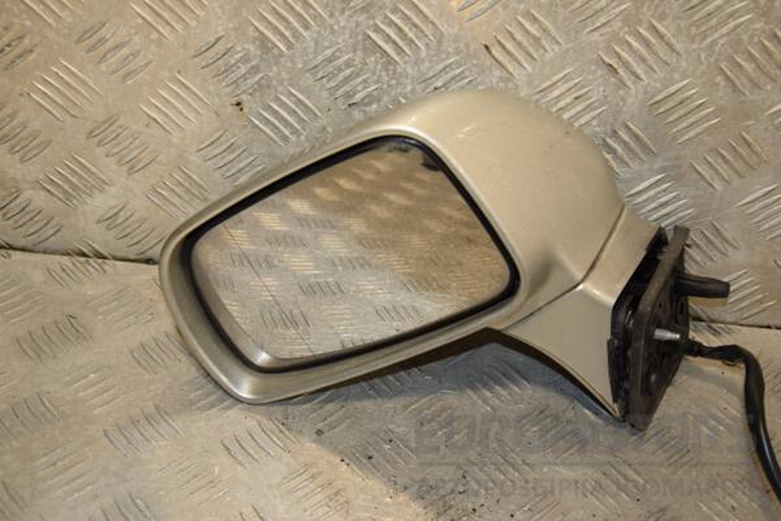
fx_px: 1367
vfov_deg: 21.6
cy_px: 260
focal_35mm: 63
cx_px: 390
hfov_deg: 31.9
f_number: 6.3
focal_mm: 42
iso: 800
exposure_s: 1/200
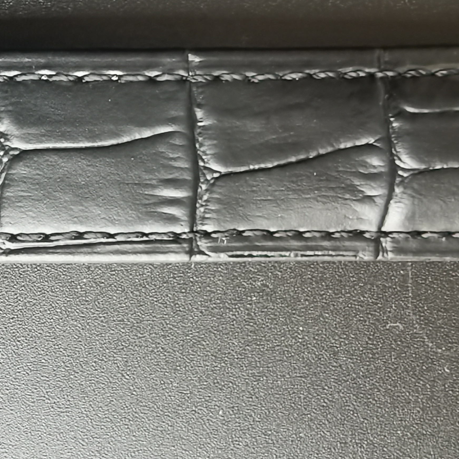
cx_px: 80
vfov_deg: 28.1
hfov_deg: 27.5
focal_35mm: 61
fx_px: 915
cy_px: 184
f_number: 2.2
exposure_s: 1/20
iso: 400
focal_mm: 2.26
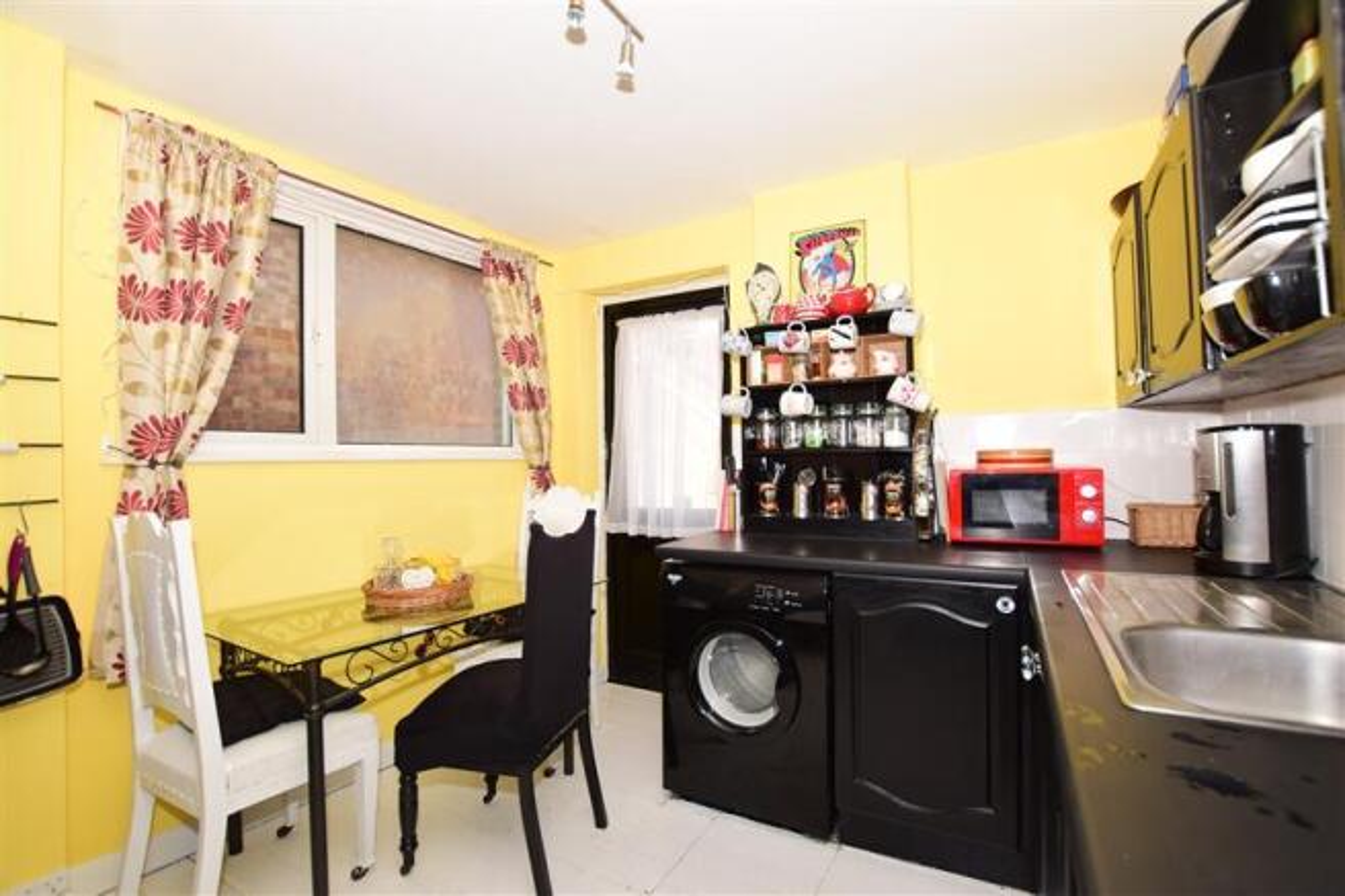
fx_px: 560
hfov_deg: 100.4
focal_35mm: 15
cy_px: 448
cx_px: 672
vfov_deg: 77.3
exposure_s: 1/160
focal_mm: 10
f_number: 6.3
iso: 200
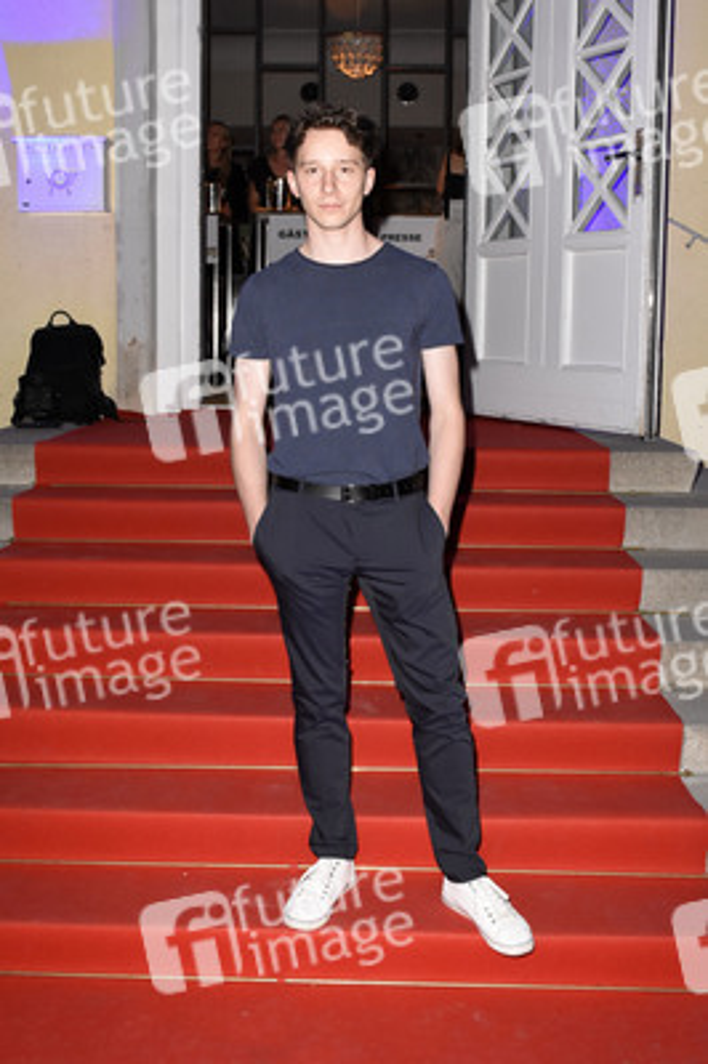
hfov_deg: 39.9
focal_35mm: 33
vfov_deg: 57.3
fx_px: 975
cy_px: 532
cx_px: 354
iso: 1600
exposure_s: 1/160
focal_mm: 22
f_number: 6.3
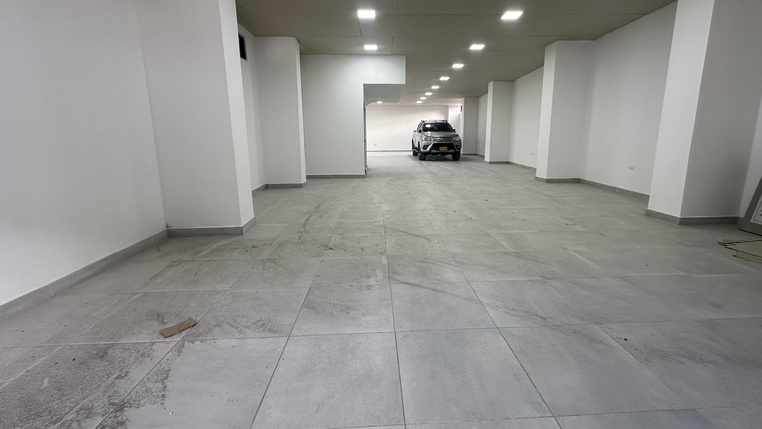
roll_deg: +0.6
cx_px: 392
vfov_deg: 66.9
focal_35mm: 16
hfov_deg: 99.3
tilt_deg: -10.5
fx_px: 323
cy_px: 195
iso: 200
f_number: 2.2
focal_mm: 2.22
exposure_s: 1/120
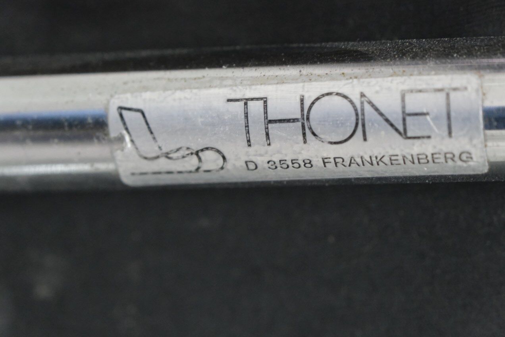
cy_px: 168
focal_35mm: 120
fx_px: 1683
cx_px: 252
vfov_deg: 11.4
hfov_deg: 17.1
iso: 6400
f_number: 4
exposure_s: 1/34
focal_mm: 80
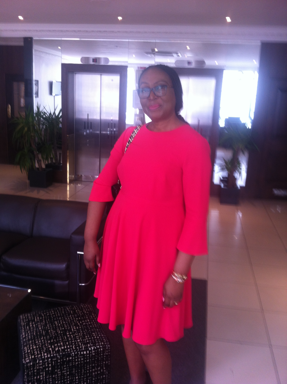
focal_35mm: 35
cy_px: 192
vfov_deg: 52.7
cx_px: 144
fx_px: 388
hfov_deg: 40.6
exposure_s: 1/20
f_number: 2.8
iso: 80
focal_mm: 3.85
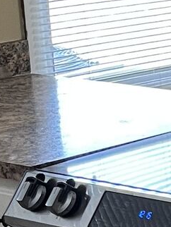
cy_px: 70
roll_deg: +1.1
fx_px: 1223
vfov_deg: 10.6
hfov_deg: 6.9
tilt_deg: -11.6
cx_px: 578
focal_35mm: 186
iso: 100
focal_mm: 5.1
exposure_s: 1/60
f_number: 1.6
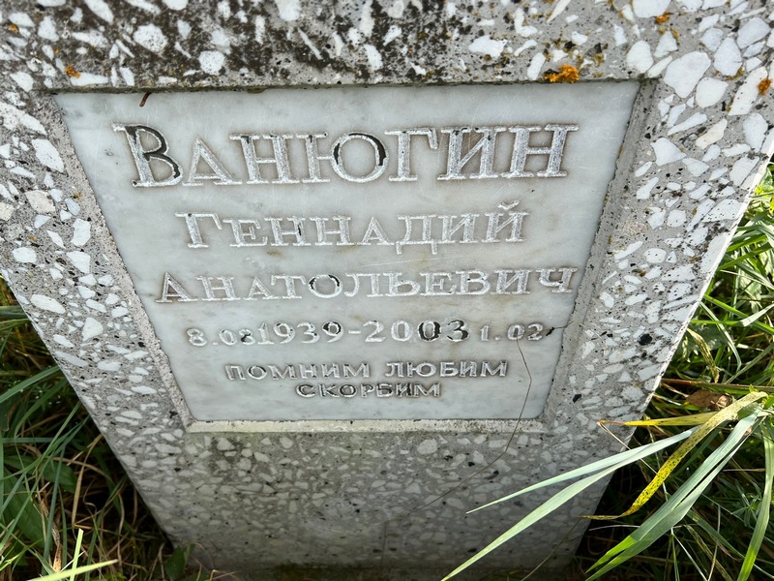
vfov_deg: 53.1
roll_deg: -2.6
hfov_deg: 67.3
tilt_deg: -37.0
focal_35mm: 26
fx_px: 581
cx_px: 387
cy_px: 290
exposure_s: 1/1224
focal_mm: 5.7
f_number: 1.5
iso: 50
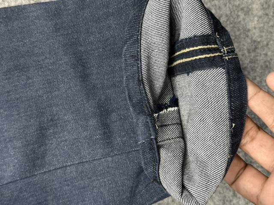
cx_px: 137
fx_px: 380
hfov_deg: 39.7
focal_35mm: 48
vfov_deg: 30.3
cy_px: 102
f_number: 1.78
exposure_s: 1/100
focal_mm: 6.76
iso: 125
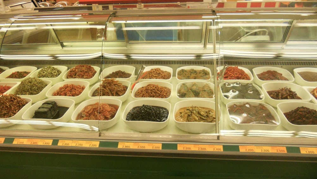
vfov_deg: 38.9
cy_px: 99
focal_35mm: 30
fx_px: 252
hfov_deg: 64.3
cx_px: 157
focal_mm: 4.9
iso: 250
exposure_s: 1/125
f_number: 3.2
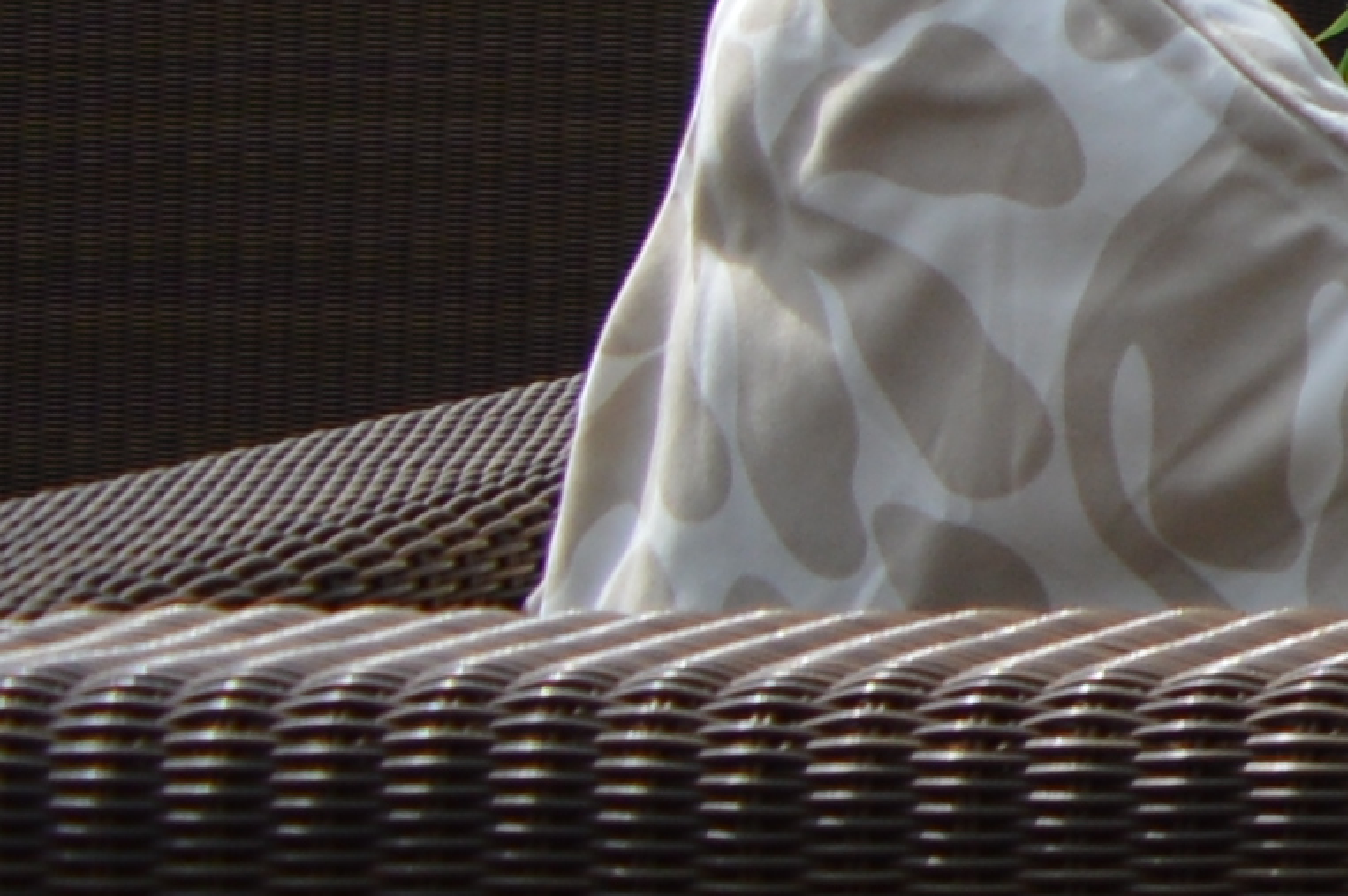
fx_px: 7967
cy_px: -1419
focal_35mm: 213
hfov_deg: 7.3
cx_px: 5244
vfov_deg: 6.1
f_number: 5.6
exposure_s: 1/800
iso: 100
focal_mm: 18
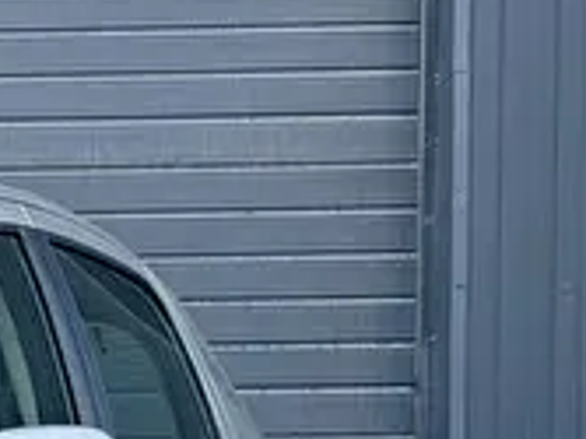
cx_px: -516
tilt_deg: -1.9
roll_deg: +0.0
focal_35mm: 230
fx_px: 3891
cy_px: 804
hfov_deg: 8.3
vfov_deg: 6.3
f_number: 1.78
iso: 80
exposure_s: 1/611
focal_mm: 6.76
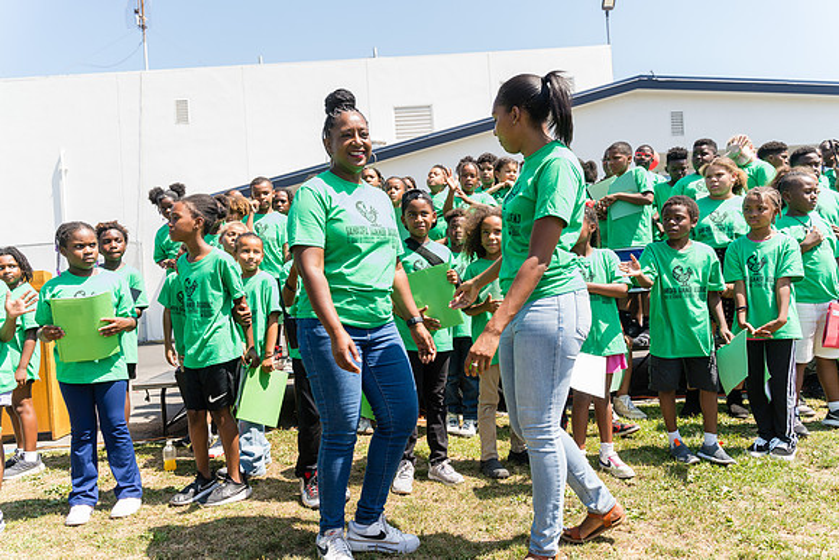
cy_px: 280
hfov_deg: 65.5
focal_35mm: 28
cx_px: 420
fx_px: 653
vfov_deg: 46.4
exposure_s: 1/250
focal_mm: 28
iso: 100
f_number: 4
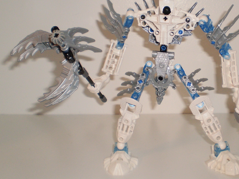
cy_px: 68
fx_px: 394
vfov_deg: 25.6
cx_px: 170
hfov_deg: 33.3
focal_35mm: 57
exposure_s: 1/30
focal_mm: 6.3
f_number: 3.1
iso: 125
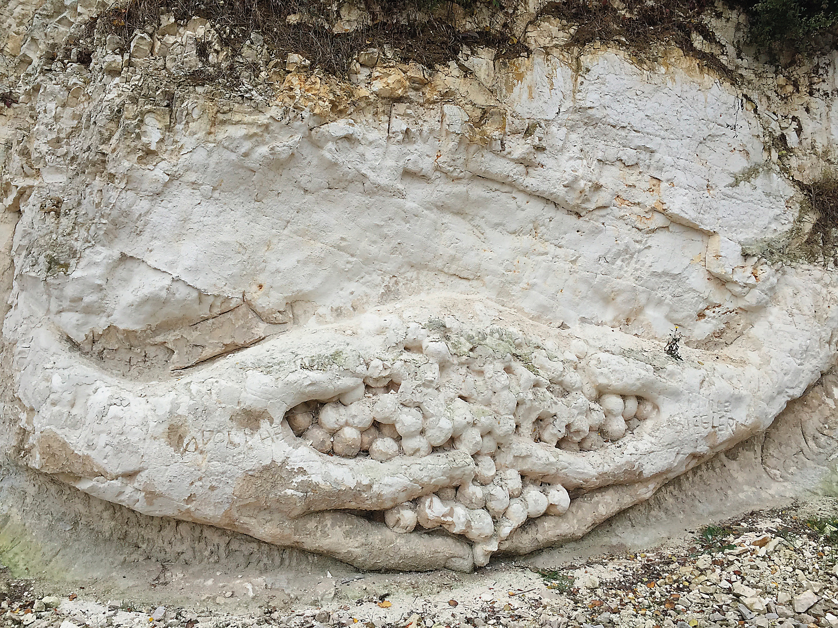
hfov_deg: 61.7
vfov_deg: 48.2
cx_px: 419
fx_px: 702
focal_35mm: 29
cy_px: 314
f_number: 2.2
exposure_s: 1/670
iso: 32
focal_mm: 4.15
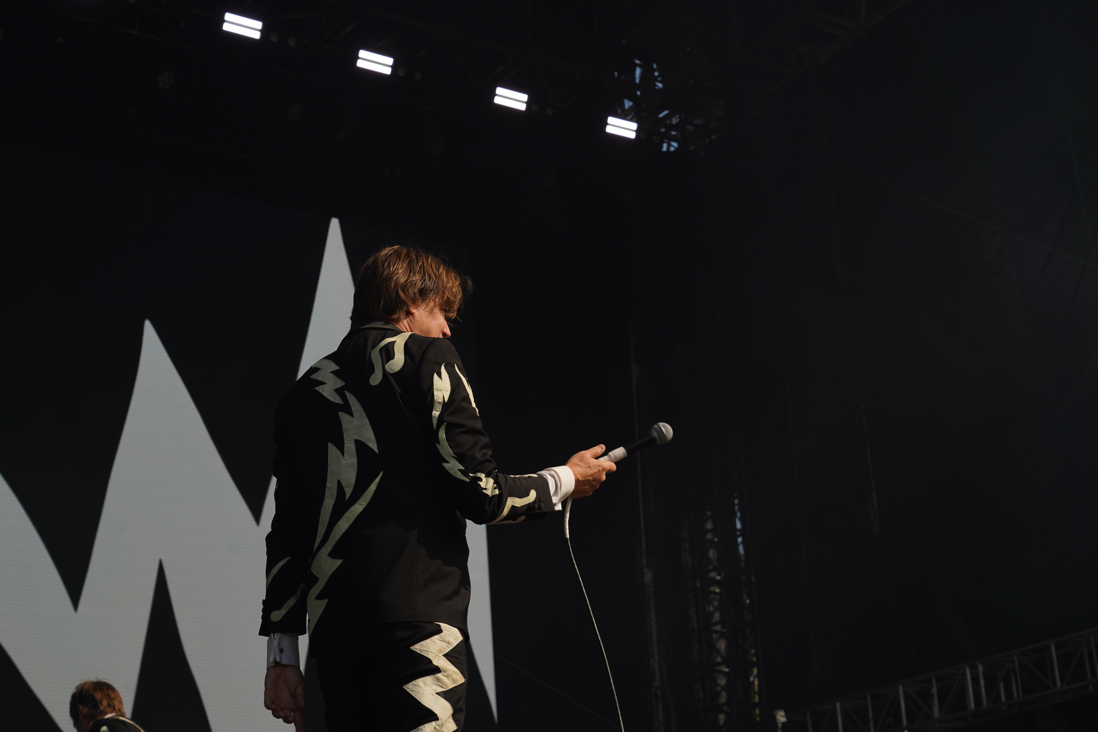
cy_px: 366
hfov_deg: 32.9
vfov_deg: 22.3
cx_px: 549
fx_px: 1860
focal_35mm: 61
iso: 100
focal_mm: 61
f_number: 8
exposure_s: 1/400
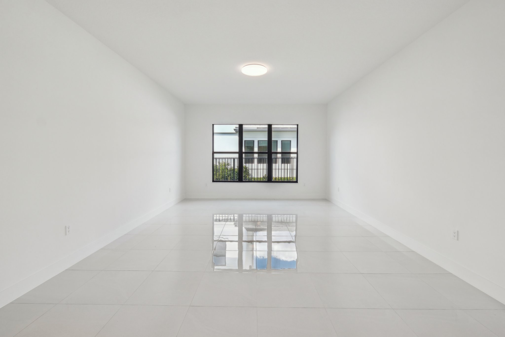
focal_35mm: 15
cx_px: 252
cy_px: 168
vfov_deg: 77.3
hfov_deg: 100.4
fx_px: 210
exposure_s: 1/125
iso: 400
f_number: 8
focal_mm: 10
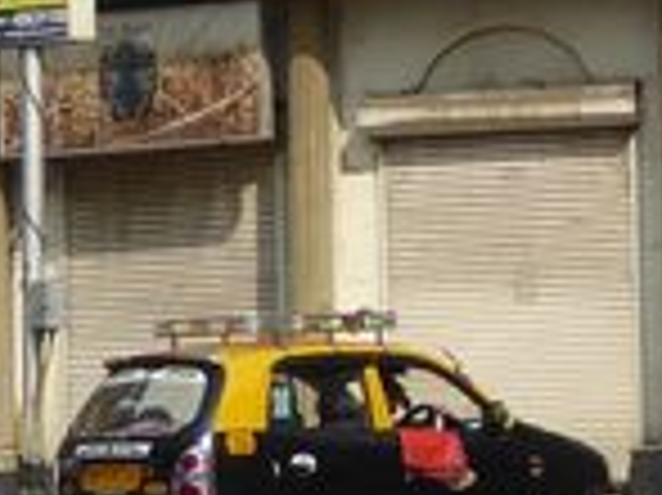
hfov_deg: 9.2
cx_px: 905
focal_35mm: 212
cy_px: -356
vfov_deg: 6.8
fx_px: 4051
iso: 80
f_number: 3.7
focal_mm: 6.7
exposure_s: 1/800
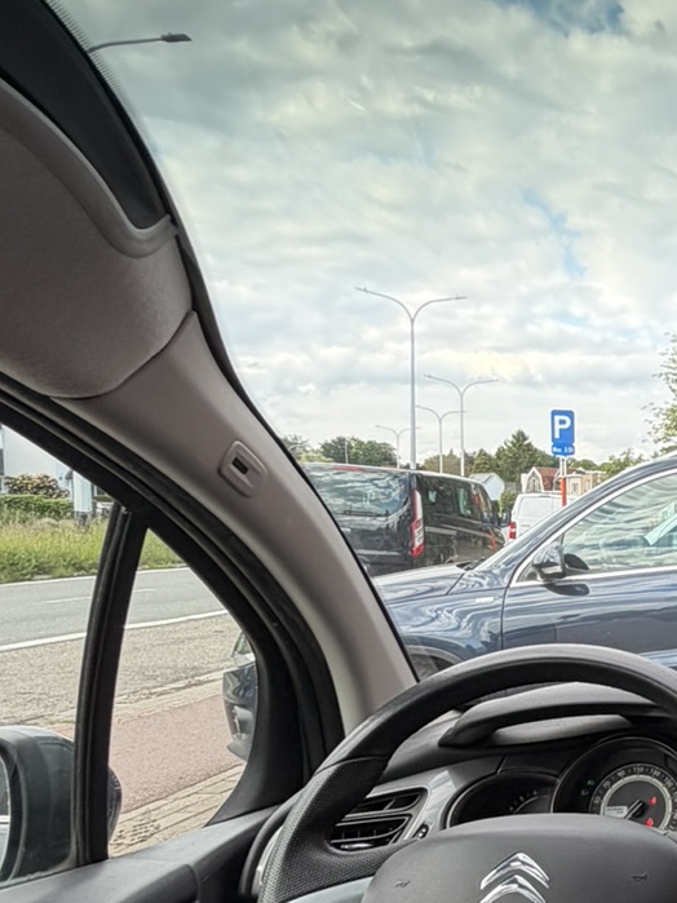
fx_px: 1069
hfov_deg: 27.2
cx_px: 953
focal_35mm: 41
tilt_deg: -4.6
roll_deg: -1.2
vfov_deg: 44.9
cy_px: 621
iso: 40
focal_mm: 2.22
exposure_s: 1/121
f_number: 2.2
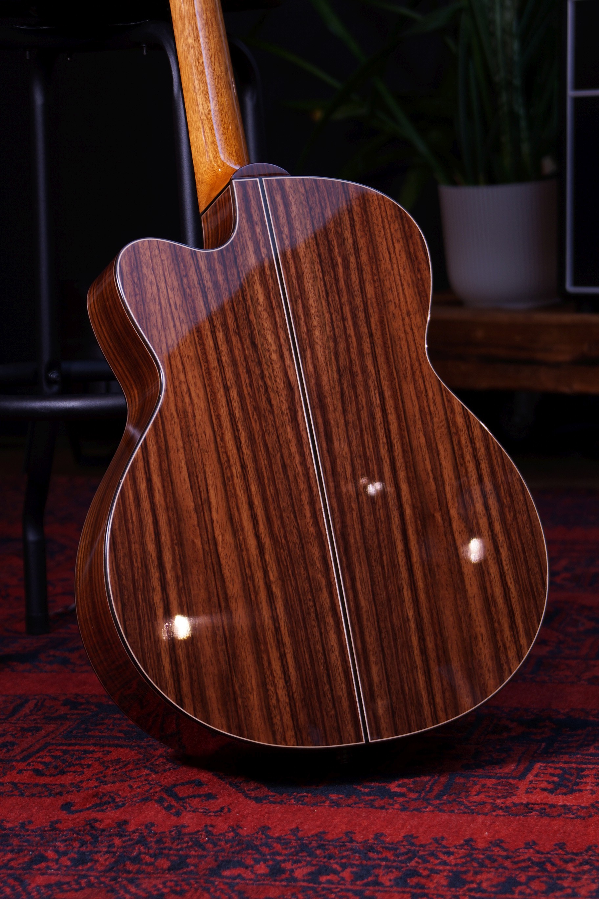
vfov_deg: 22.6
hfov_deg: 15.2
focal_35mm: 90
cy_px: 450
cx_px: 300
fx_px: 2246
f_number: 4.5
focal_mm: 60
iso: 100
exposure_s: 1/10
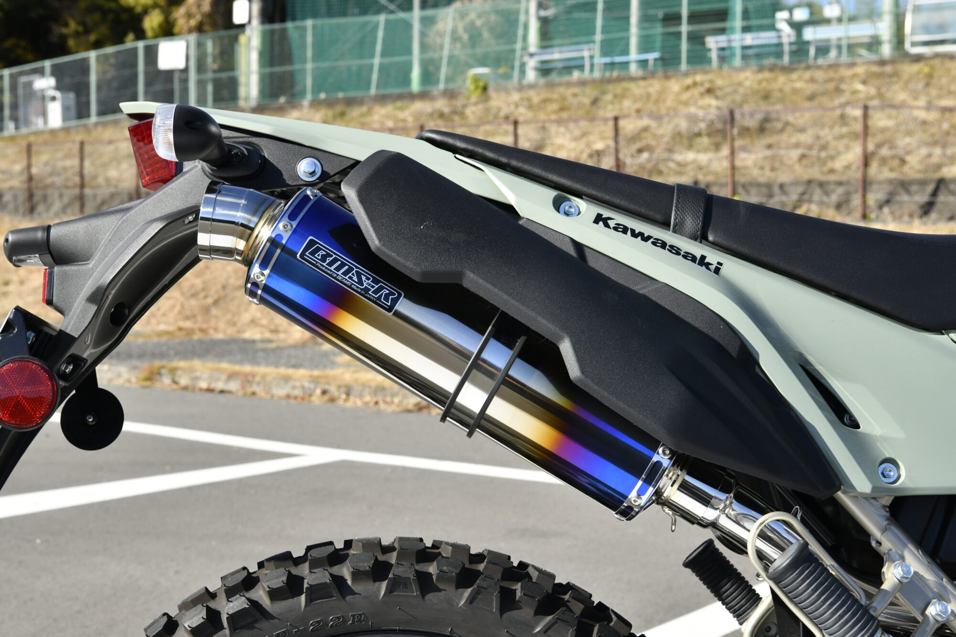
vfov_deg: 24.2
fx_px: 1487
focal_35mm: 56
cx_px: 478
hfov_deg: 35.6
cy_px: 318
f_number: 13
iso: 1000
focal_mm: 56
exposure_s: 1/1000
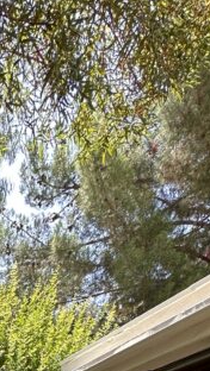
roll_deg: +1.2
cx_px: -215
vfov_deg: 27.2
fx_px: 494
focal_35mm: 50
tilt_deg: -5.6
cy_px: 570
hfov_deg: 17.2
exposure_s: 1/128
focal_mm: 2.22
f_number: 2.2
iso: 40
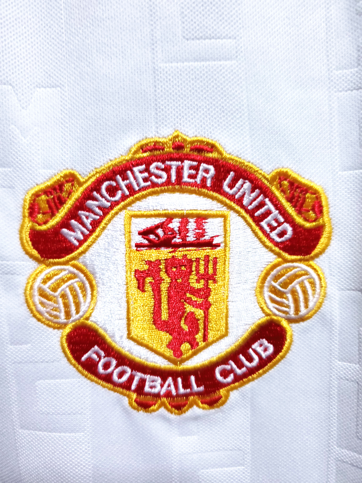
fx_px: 363
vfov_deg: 67.3
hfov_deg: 53.1
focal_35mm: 26
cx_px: 181
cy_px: 242
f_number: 1.5
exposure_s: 1/30
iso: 500
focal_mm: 4.3
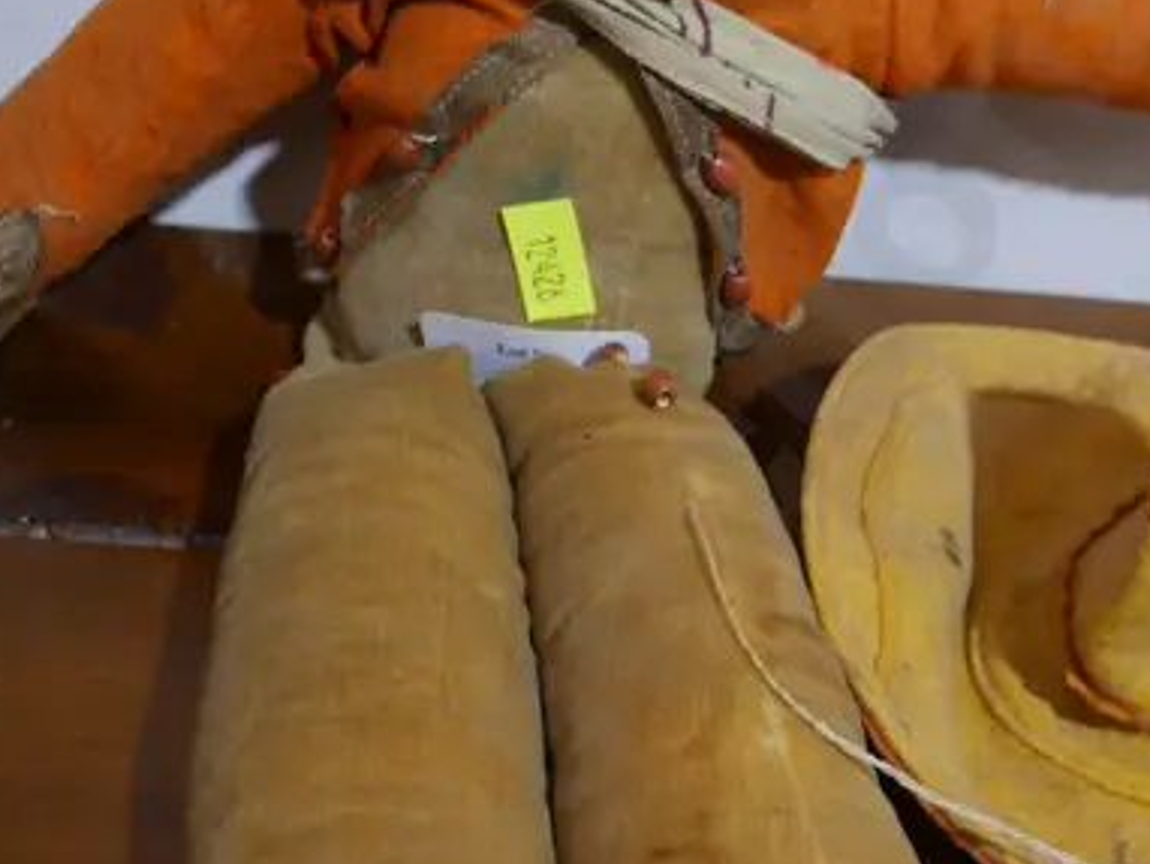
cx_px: 655
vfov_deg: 19.6
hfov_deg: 25.9
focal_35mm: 75
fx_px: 2493
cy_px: 587
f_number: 3.5
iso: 400
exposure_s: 1/60
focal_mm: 14
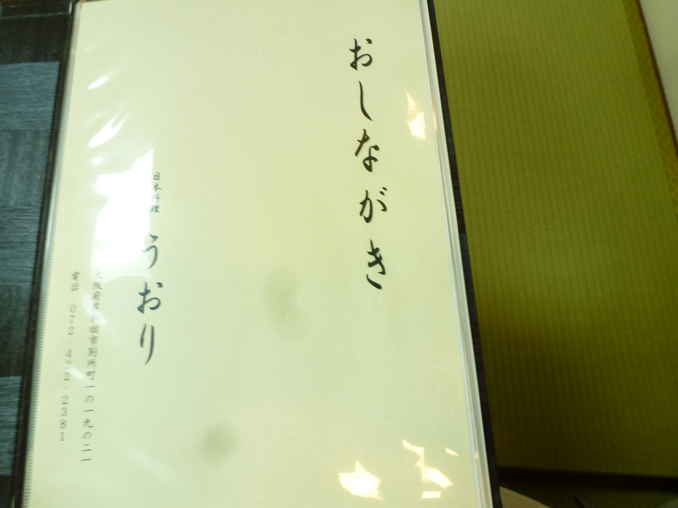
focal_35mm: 24
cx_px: 339
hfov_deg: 71.6
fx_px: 470
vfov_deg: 56.8
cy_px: 254
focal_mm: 4.3
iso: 200
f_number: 3.3
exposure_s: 1/10
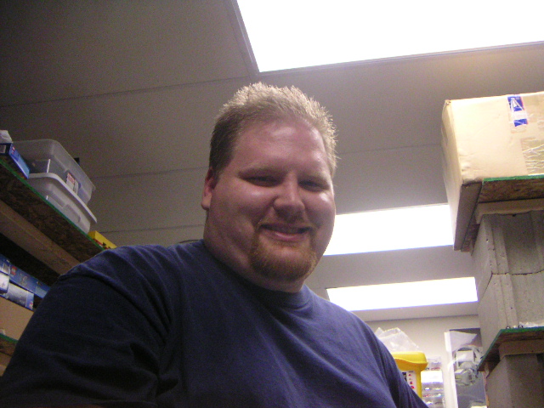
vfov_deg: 36.0
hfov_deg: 46.8
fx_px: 629
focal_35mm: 40
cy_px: 204
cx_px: 272
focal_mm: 5.3
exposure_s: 1/90
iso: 400
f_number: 2.9
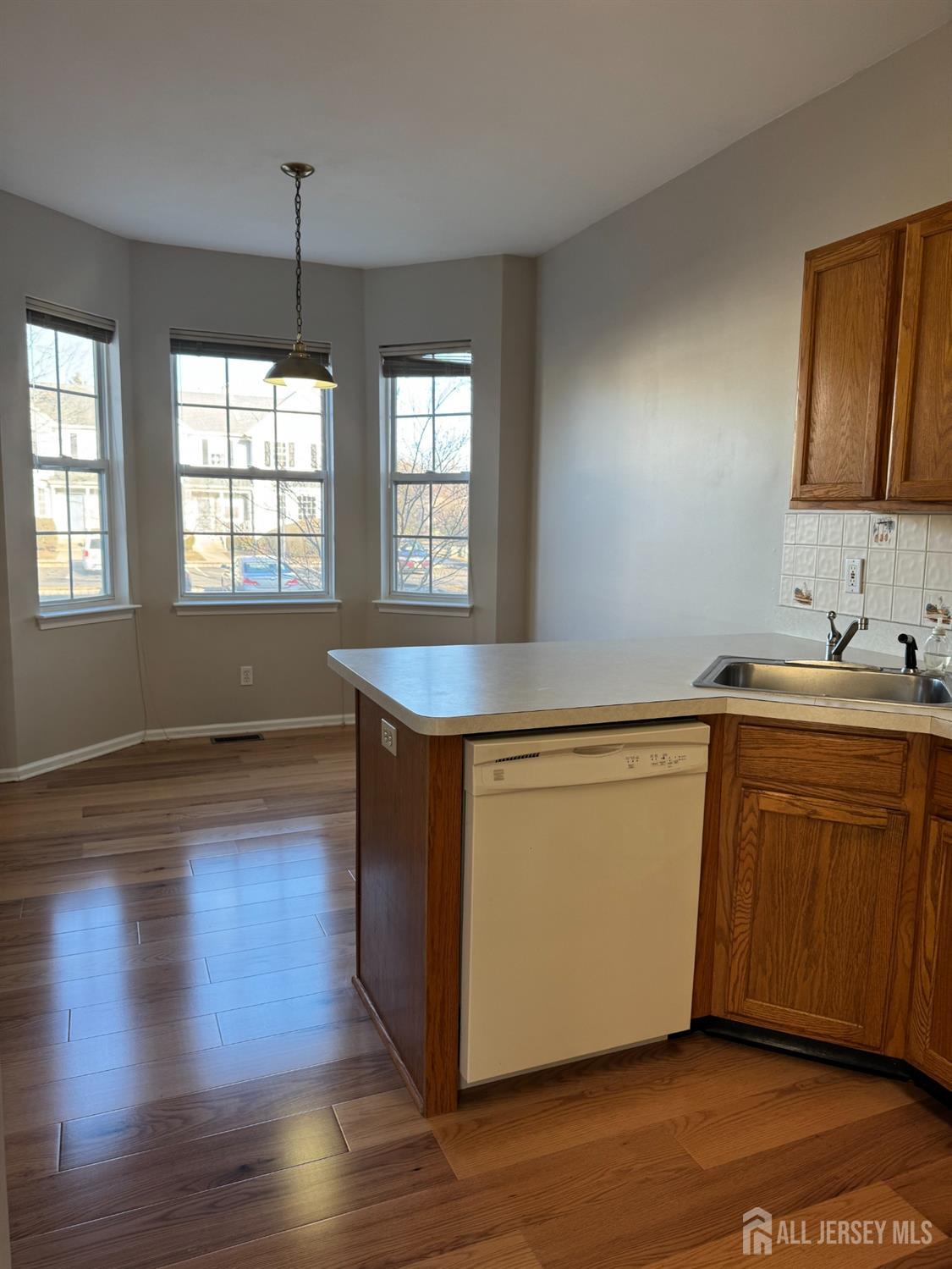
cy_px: 634
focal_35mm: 24
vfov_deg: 71.6
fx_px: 880
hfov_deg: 56.8
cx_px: 476
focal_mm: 6.76
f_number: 1.78
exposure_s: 1/120
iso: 100
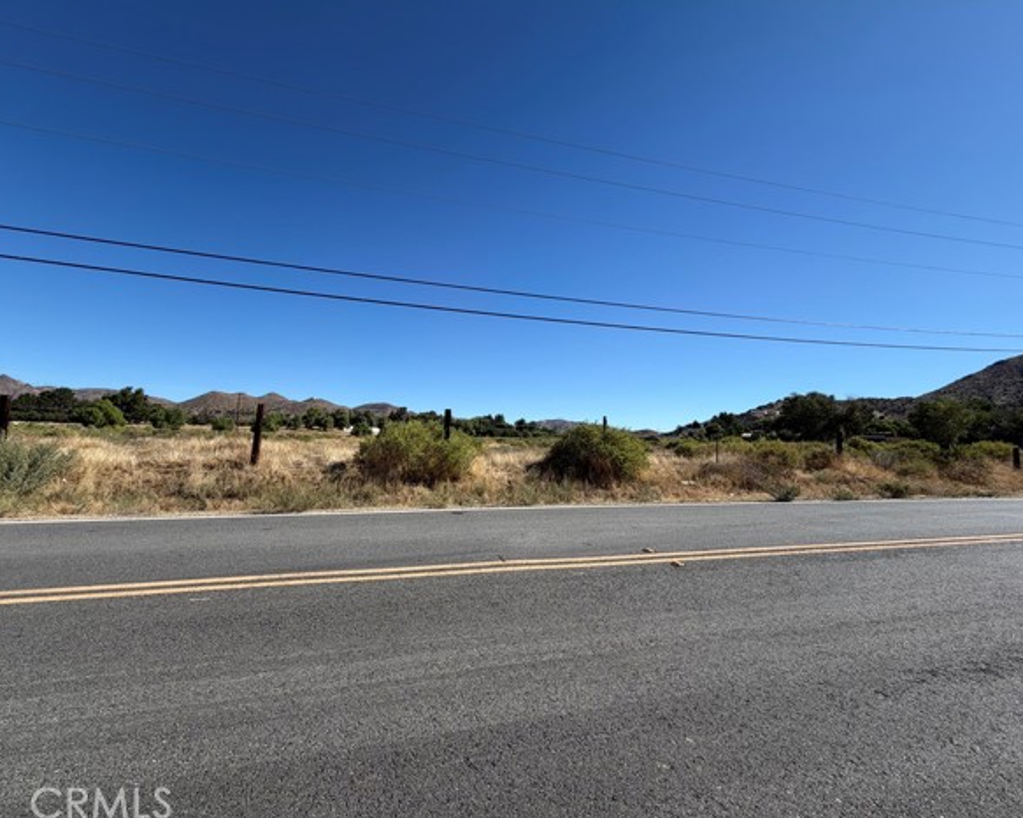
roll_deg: -1.2
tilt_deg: +4.6
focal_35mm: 15
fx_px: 454
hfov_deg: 96.7
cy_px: 407
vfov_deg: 84.0
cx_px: 488
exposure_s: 1/955
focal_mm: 2.22
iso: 20
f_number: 2.2
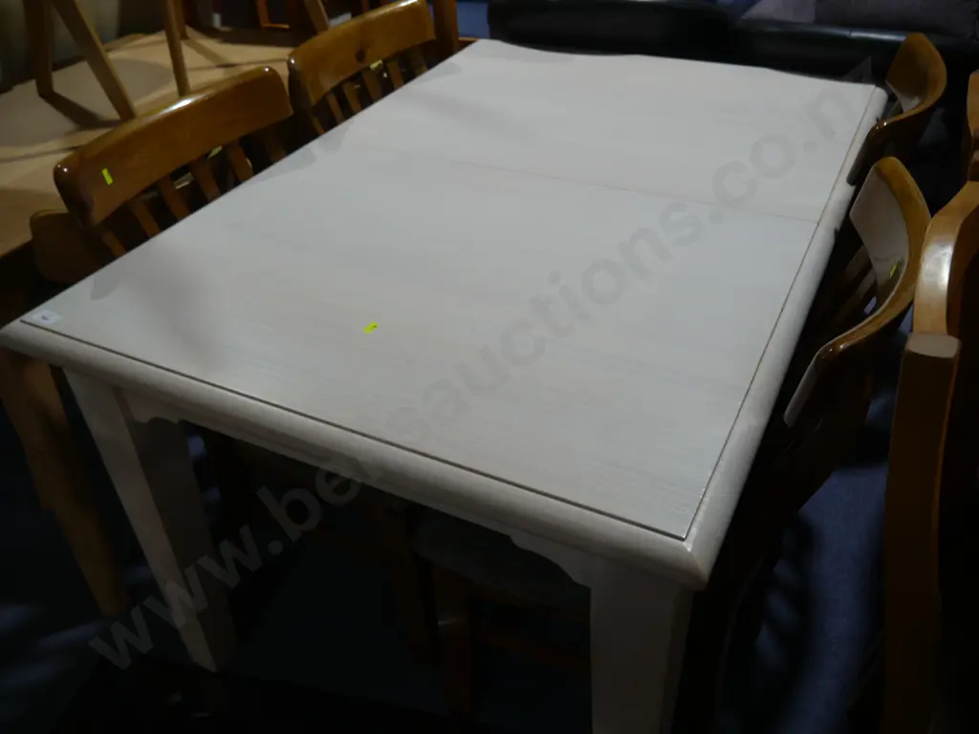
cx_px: 490
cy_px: 367
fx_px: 792
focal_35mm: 28
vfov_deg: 49.7
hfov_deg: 63.4
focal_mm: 14
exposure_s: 1/125
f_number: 3.5
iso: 200
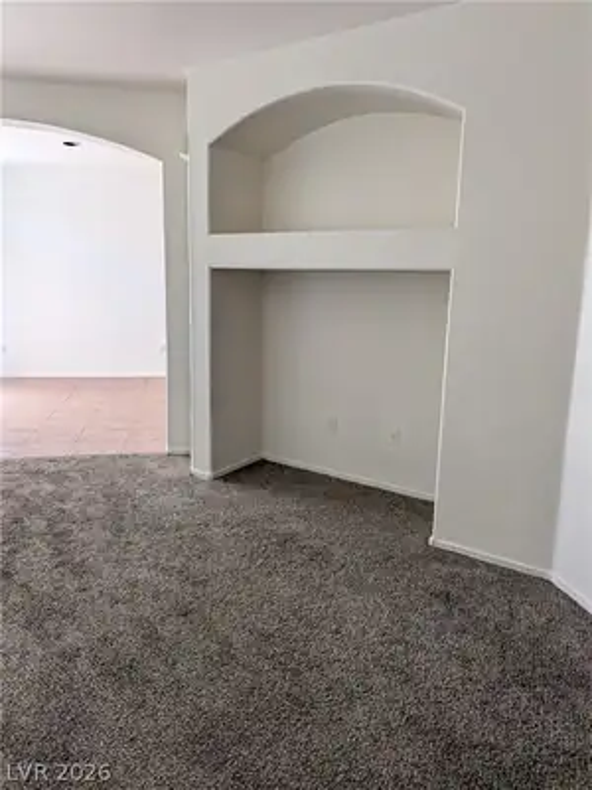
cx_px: 296
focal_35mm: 24
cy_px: 395
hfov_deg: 56.8
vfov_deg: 71.6
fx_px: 547
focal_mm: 4.53
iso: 492
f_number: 1.7
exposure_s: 1/489
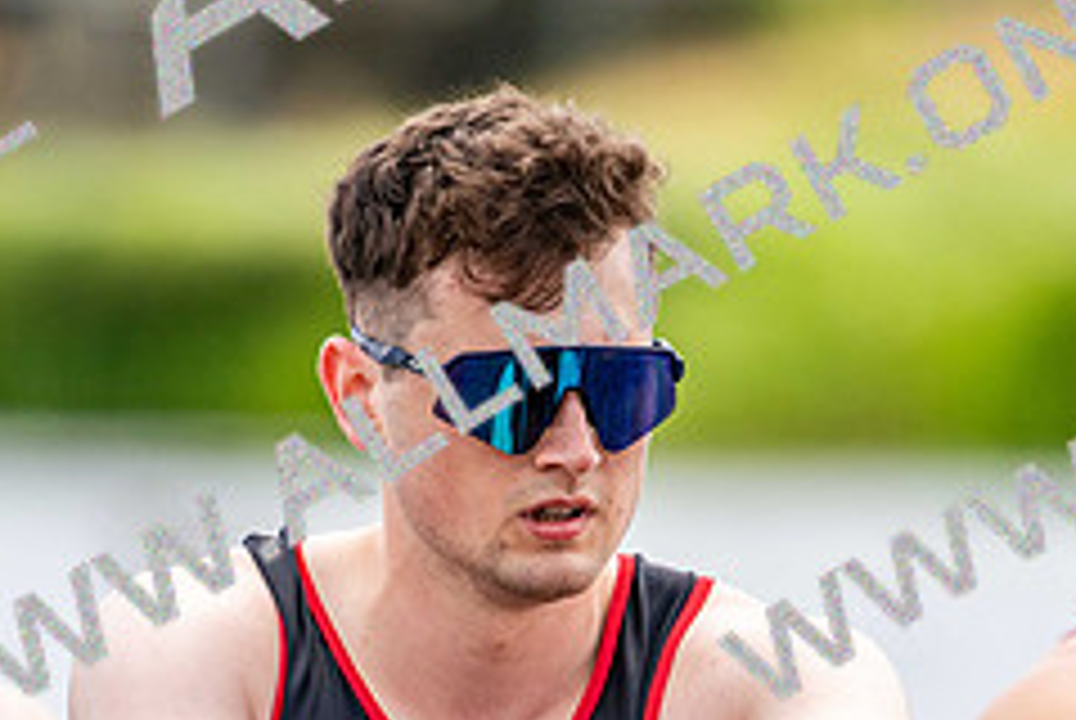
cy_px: 776
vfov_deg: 1.4
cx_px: 392
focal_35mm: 970
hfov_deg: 2.1
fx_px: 29027
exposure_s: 1/2500
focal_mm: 400
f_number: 4.5
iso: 450
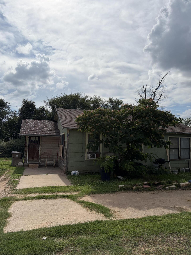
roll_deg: -1.2
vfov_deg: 65.3
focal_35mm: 27
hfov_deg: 51.3
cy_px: 128
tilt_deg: +4.9
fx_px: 199
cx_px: 98
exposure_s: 1/11905
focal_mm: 5.96
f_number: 1.6
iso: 50
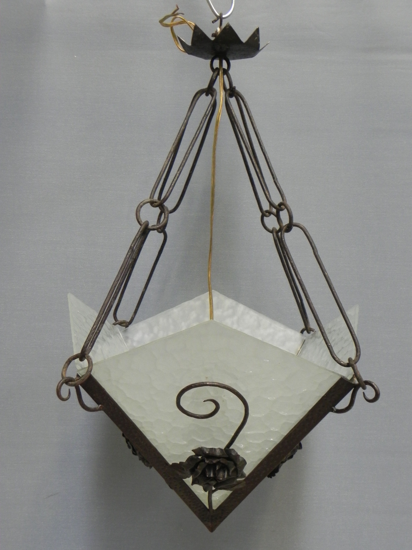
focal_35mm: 41
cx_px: 206
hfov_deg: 35.1
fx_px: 651
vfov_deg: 45.8
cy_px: 275
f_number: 3.2
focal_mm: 7.3
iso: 400
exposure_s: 1/12.7
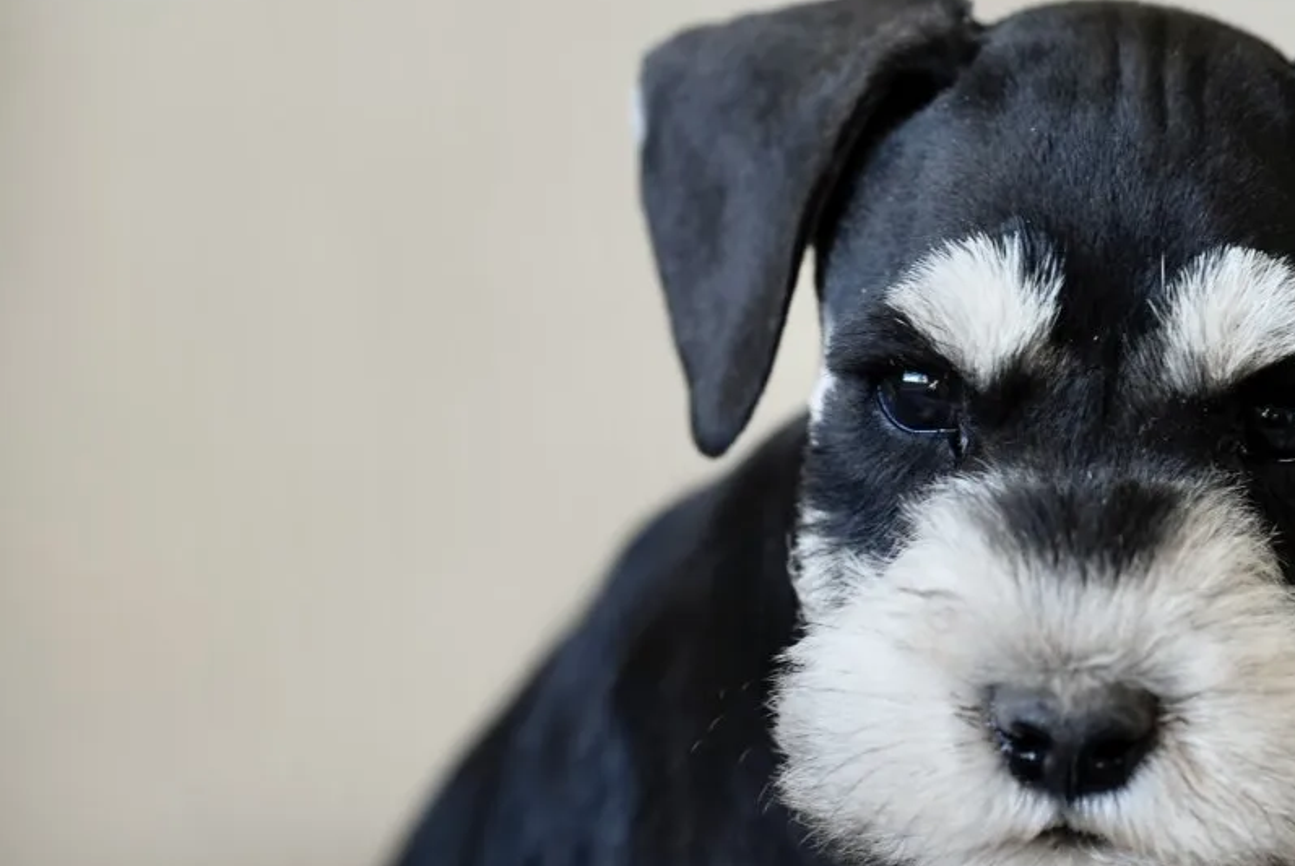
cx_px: 1287
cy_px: 541
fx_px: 8029
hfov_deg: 9.2
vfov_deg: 6.2
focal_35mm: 223
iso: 500
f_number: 4
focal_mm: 110
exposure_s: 1/160
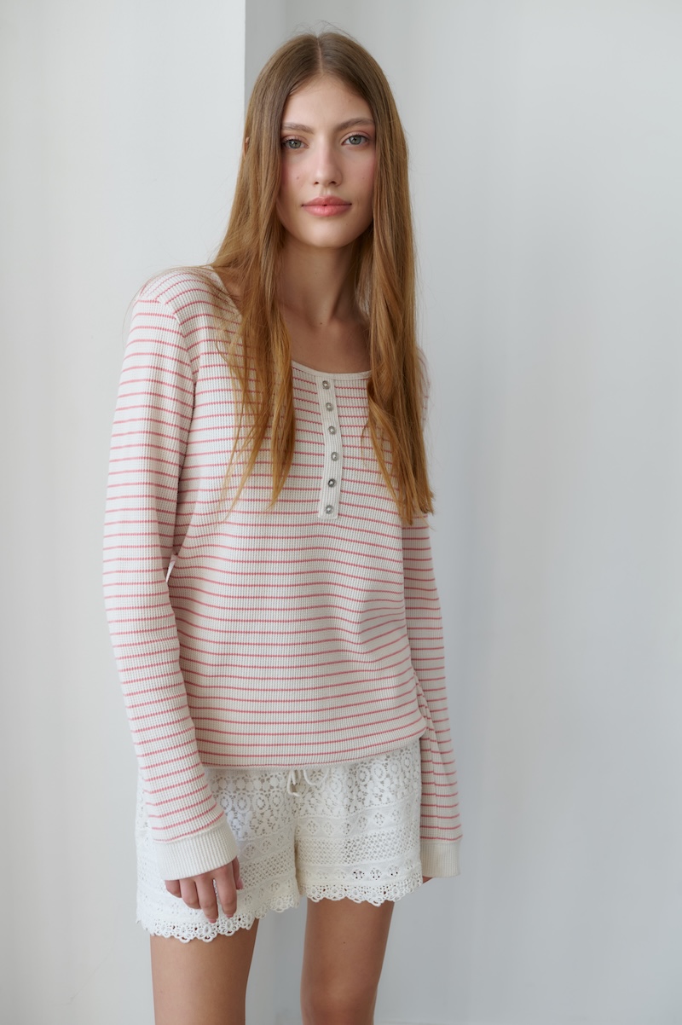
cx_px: 341
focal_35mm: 35
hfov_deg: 37.8
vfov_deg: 54.5
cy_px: 512
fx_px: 996
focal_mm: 35
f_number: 3.5
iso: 200
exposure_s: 1/160
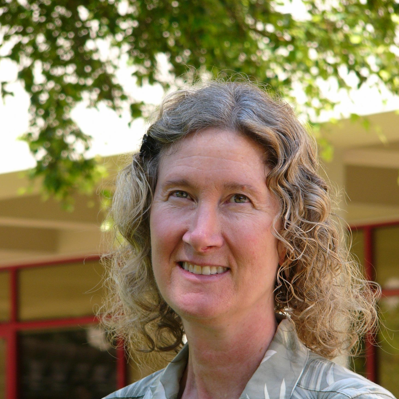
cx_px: 199
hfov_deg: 7.9
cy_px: 244
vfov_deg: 7.9
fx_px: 2895
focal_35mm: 222
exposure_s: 1/125
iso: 50
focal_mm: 31.3
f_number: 3.7
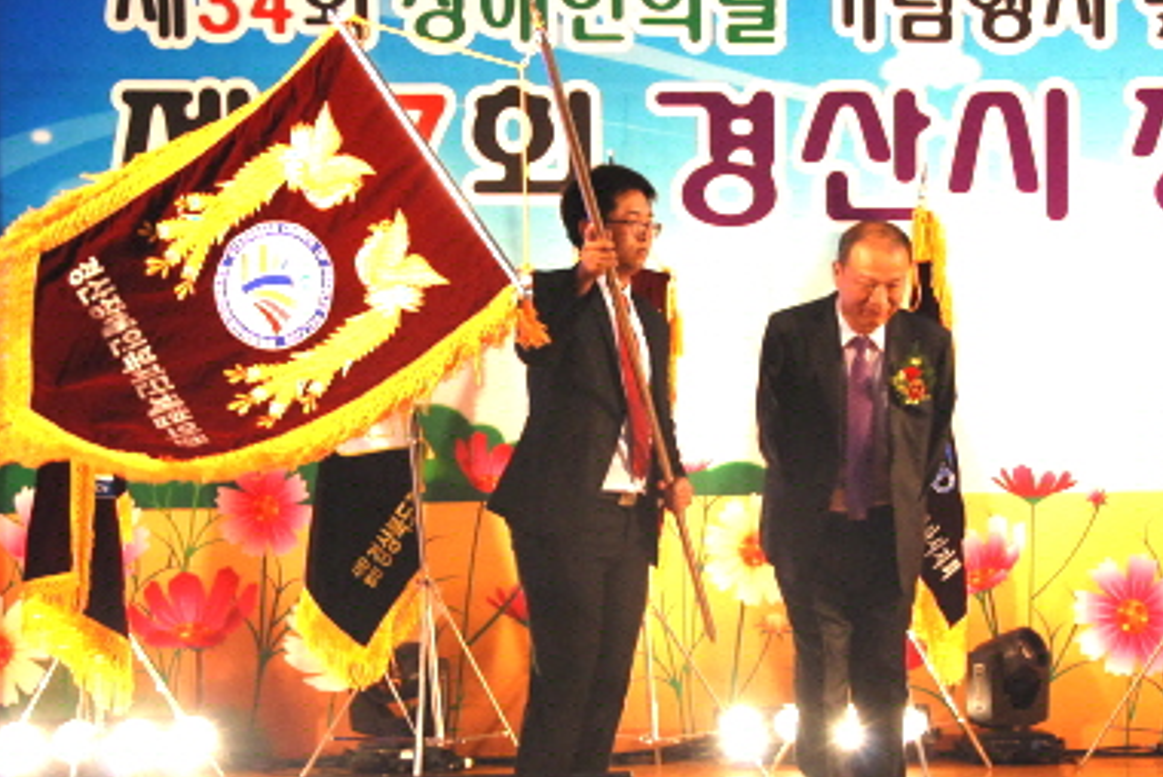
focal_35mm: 79
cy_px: 407
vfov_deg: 17.3
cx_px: 676
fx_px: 2554
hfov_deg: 25.6
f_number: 5.6
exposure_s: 1/125
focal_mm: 40
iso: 800
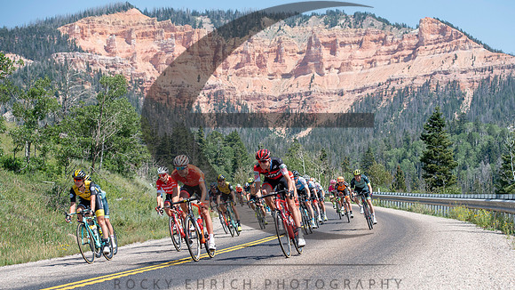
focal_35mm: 80
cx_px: 281
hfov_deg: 26.4
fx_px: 1097
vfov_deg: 15.0
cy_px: 186
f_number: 5.6
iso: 100
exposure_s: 1/500
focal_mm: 70
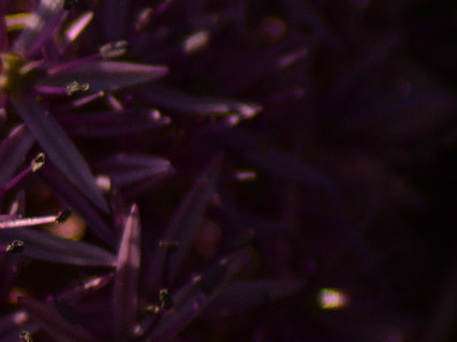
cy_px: 209
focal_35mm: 1625
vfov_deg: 0.9
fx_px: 21441
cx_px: -292
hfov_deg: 1.2
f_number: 5.6
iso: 400
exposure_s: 1/4000
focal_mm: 300
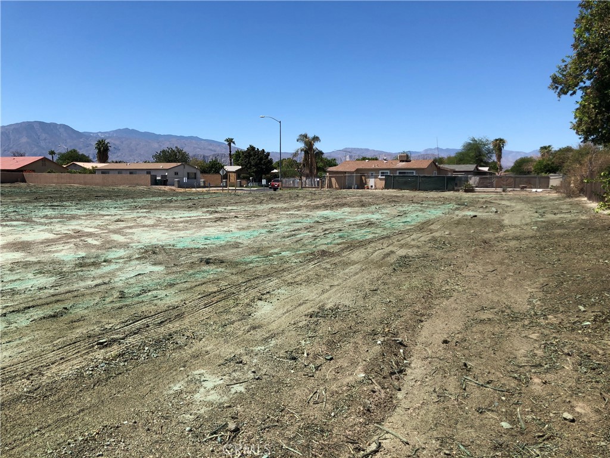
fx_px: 493
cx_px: 305
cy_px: 229
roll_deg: +2.2
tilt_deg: -3.7
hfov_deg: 63.4
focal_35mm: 28
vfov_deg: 49.7
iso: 20
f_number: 1.8
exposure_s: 1/2667
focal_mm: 4
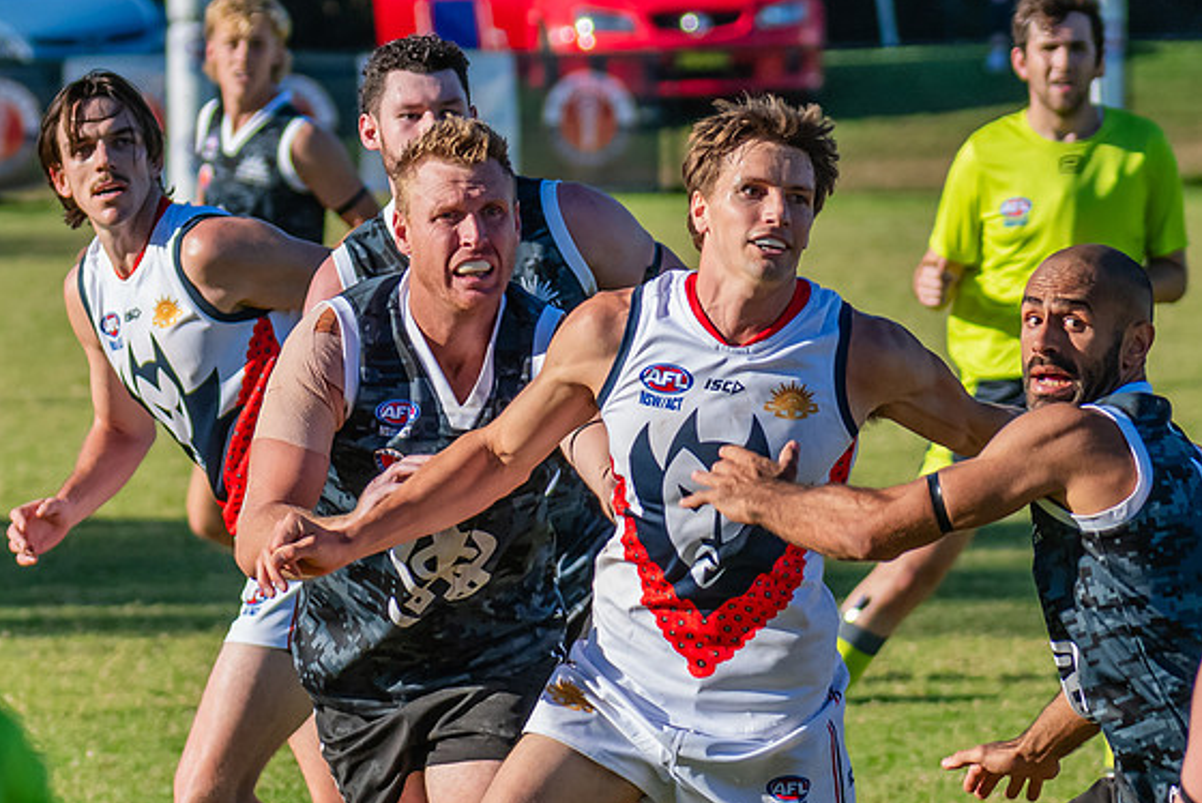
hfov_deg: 3.3
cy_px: 535
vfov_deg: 2.2
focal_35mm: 633
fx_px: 21145
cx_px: 714
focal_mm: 240
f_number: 8
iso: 800
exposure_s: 1/1600
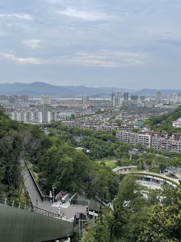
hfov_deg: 40.7
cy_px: 121
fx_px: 244
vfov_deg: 52.6
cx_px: 94
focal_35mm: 35
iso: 32
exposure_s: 1/1689
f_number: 1.6
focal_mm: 4.2
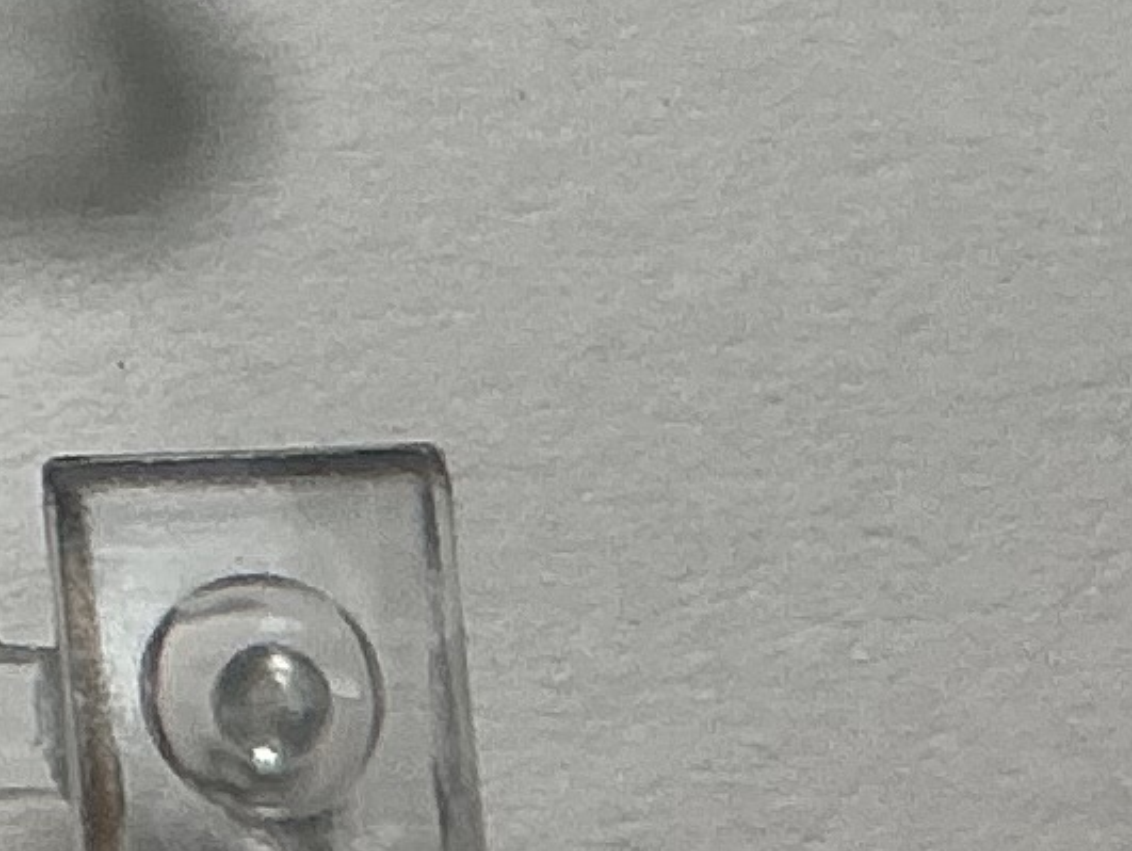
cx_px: -1543
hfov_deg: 8.3
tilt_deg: -69.5
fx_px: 7199
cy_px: -761
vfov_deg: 6.6
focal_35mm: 220
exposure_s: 1/324
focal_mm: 3
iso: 25
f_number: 1.8
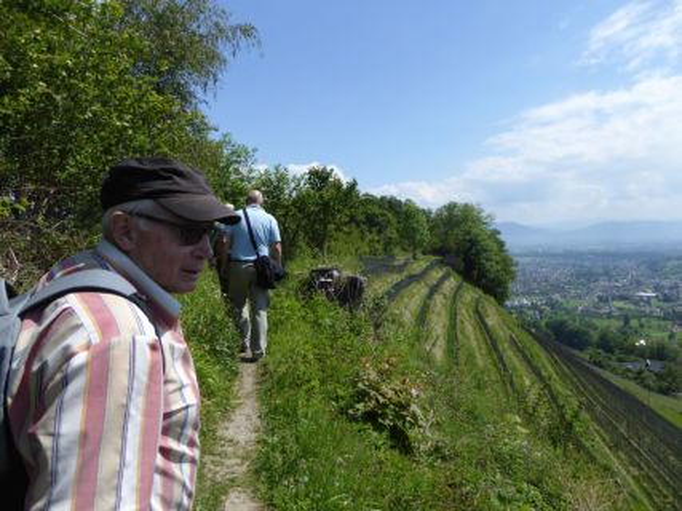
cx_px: 341
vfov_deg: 56.8
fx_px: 473
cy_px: 256
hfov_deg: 71.6
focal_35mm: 24
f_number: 3.3
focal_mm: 4.3
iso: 100
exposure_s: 1/1300
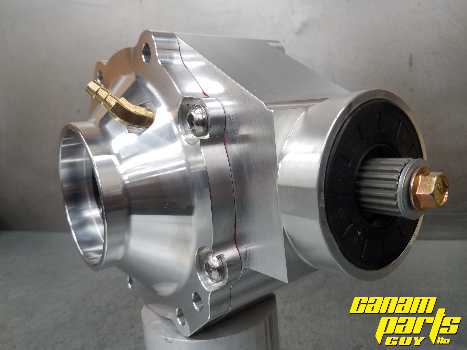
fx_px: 351
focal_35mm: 26
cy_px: 175
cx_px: 234
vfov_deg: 53.1
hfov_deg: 67.3
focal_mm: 4.2
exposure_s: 1/60
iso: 80
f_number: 1.7
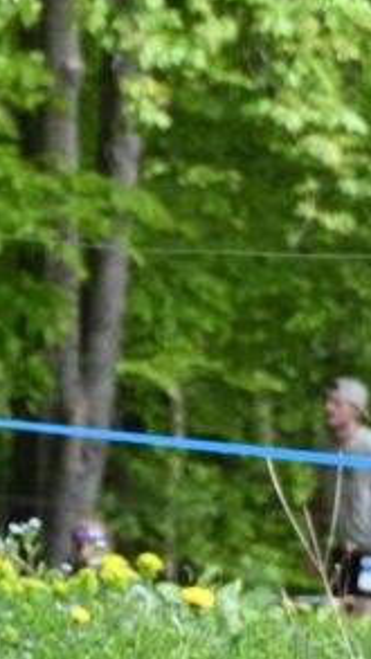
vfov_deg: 7.0
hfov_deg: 3.9
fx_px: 5399
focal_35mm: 309
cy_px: 173
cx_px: -474
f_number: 5.6
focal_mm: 50
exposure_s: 1/1000
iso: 1000
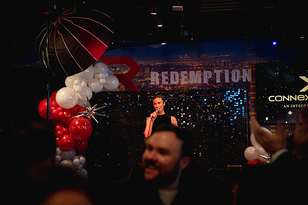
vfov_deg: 14.7
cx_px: 154
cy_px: 102
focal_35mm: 93
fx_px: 795
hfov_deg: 21.9
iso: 2500
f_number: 4
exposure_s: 1/50
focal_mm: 92
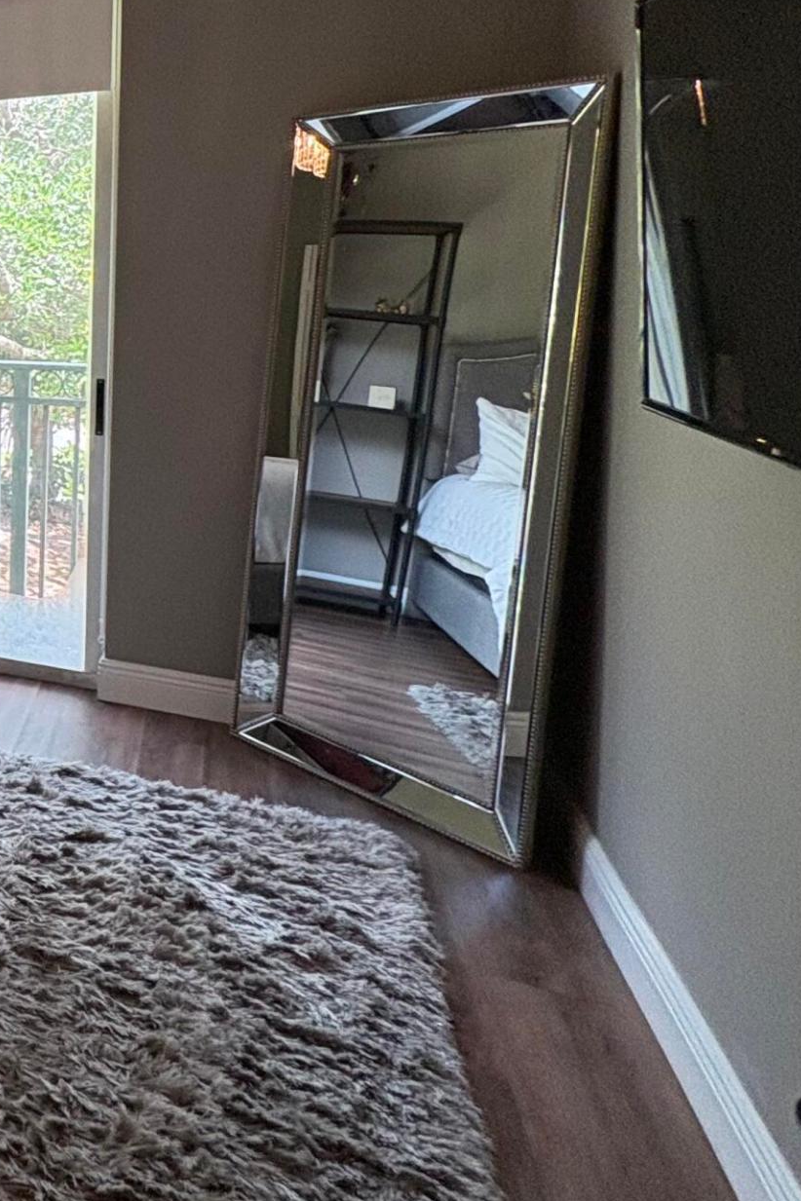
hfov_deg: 23.3
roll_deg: +0.9
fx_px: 1135
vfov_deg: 53.9
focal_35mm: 34
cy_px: 340
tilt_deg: -3.0
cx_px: -591
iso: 125
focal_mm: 2.22
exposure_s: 1/120
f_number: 2.2
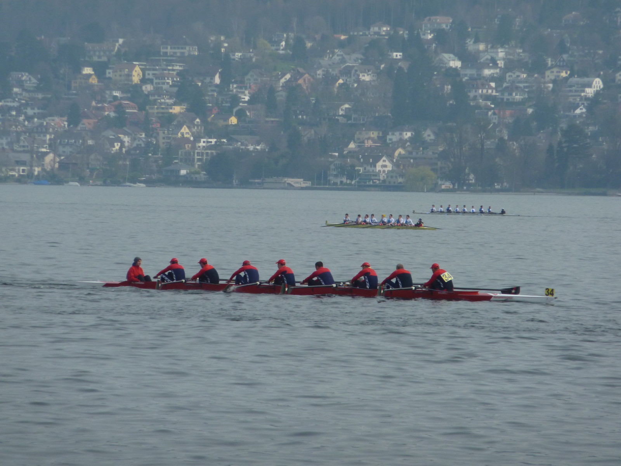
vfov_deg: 5.0
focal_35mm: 300
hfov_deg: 6.6
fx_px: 5382
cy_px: 233
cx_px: 310
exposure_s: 1/1000
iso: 160
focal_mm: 49.2
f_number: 5.6
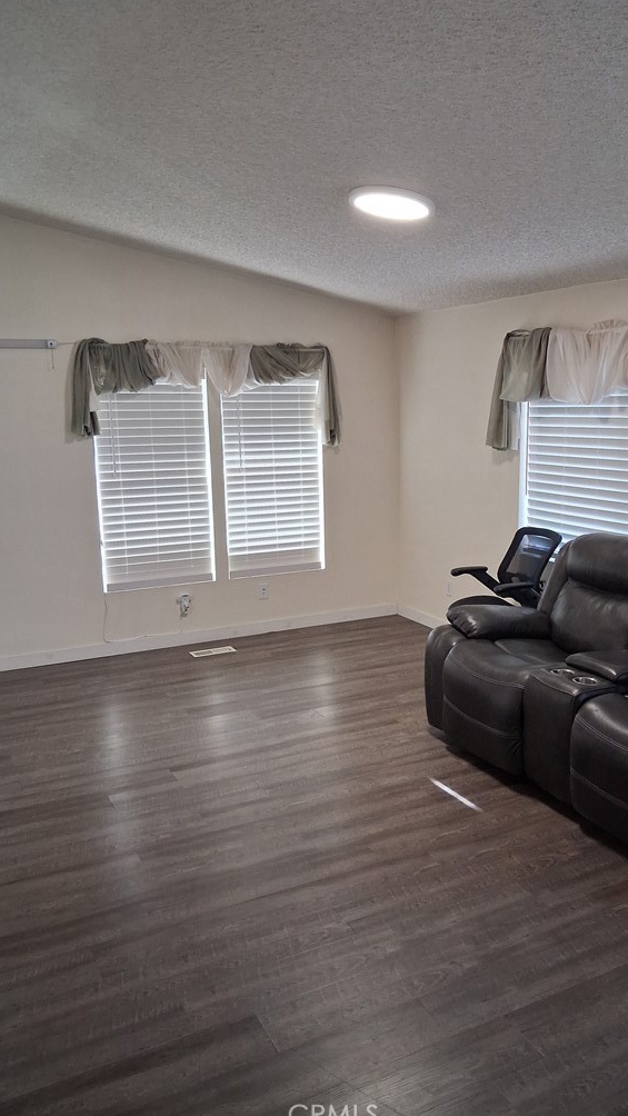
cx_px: 406
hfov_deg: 38.6
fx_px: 888
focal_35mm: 30
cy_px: 561
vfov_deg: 64.3
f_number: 1.8
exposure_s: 1/100
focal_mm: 4
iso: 400
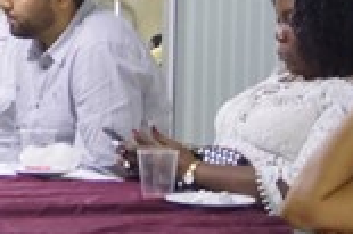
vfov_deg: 6.8
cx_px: -424
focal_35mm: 201
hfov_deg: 9.4
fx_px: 1969
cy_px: 8
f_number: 4.5
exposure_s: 1/40
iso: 1600
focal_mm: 26
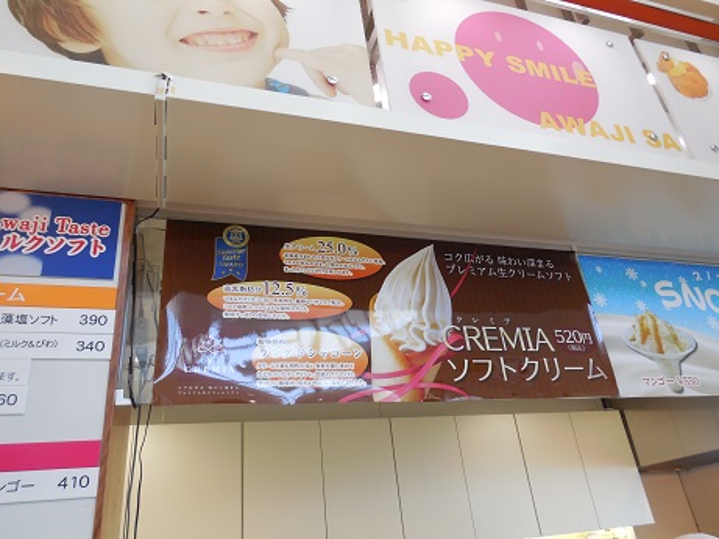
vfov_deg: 54.9
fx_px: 519
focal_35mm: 25
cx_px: 360
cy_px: 270
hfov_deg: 69.4
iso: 125
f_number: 3.1
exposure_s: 1/40
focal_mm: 4.5
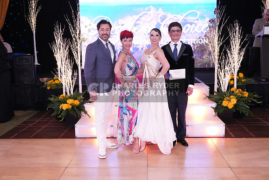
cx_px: 134
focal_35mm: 35
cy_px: 90
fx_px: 262
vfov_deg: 37.9
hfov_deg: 54.4
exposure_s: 1/250
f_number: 8
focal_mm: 35
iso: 8000
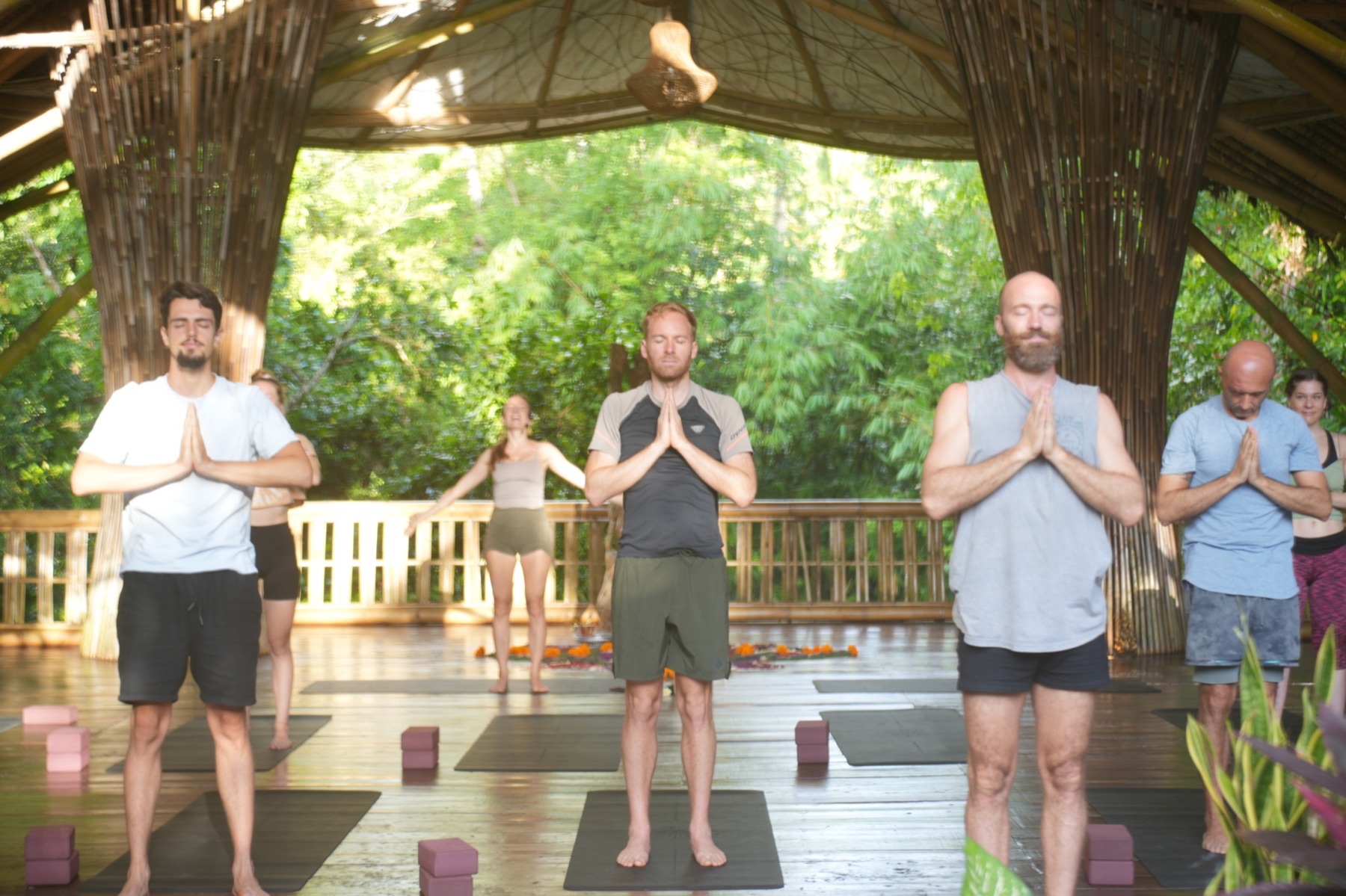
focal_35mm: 60
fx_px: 2243
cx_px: 673
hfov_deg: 33.4
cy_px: 448
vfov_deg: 22.6
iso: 100
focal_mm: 60
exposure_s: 1/50
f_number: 2.8
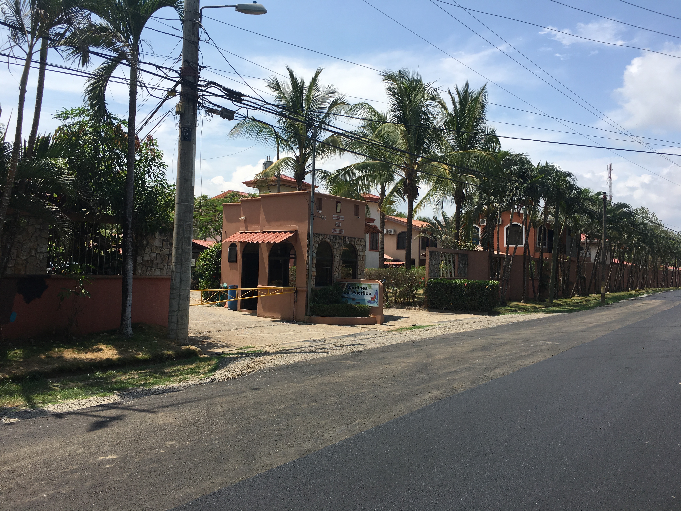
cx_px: 340
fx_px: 571
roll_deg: -2.9
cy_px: 256
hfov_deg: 61.7
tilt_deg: +1.8
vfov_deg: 48.2
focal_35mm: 29
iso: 25
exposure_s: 1/2024
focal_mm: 4.15
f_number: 2.2
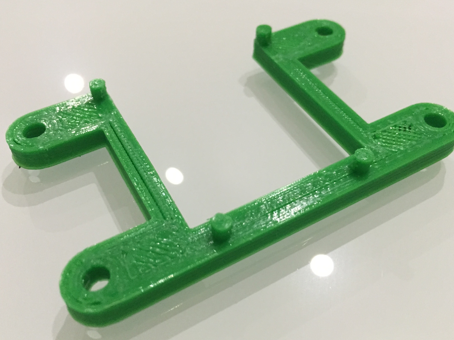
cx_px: 233
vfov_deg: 42.9
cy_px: 177
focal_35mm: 33
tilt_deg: -50.0
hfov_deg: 55.3
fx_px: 433
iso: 250
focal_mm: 4.15
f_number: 2.2
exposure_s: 1/30
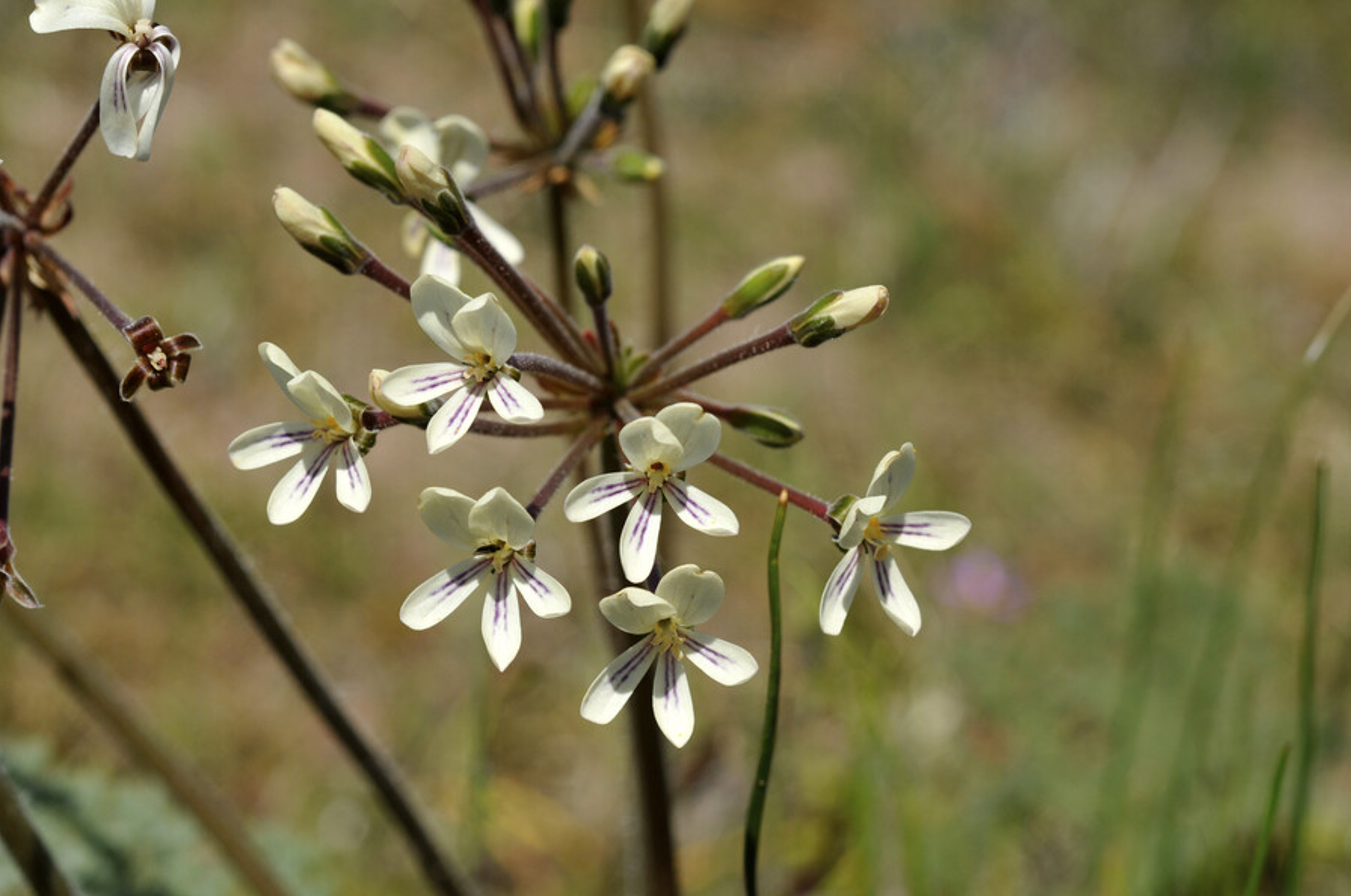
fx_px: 3860
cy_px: 508
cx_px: 651
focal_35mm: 103
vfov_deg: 13.2
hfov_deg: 19.9
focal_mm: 60
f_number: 8
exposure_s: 1/500
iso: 200
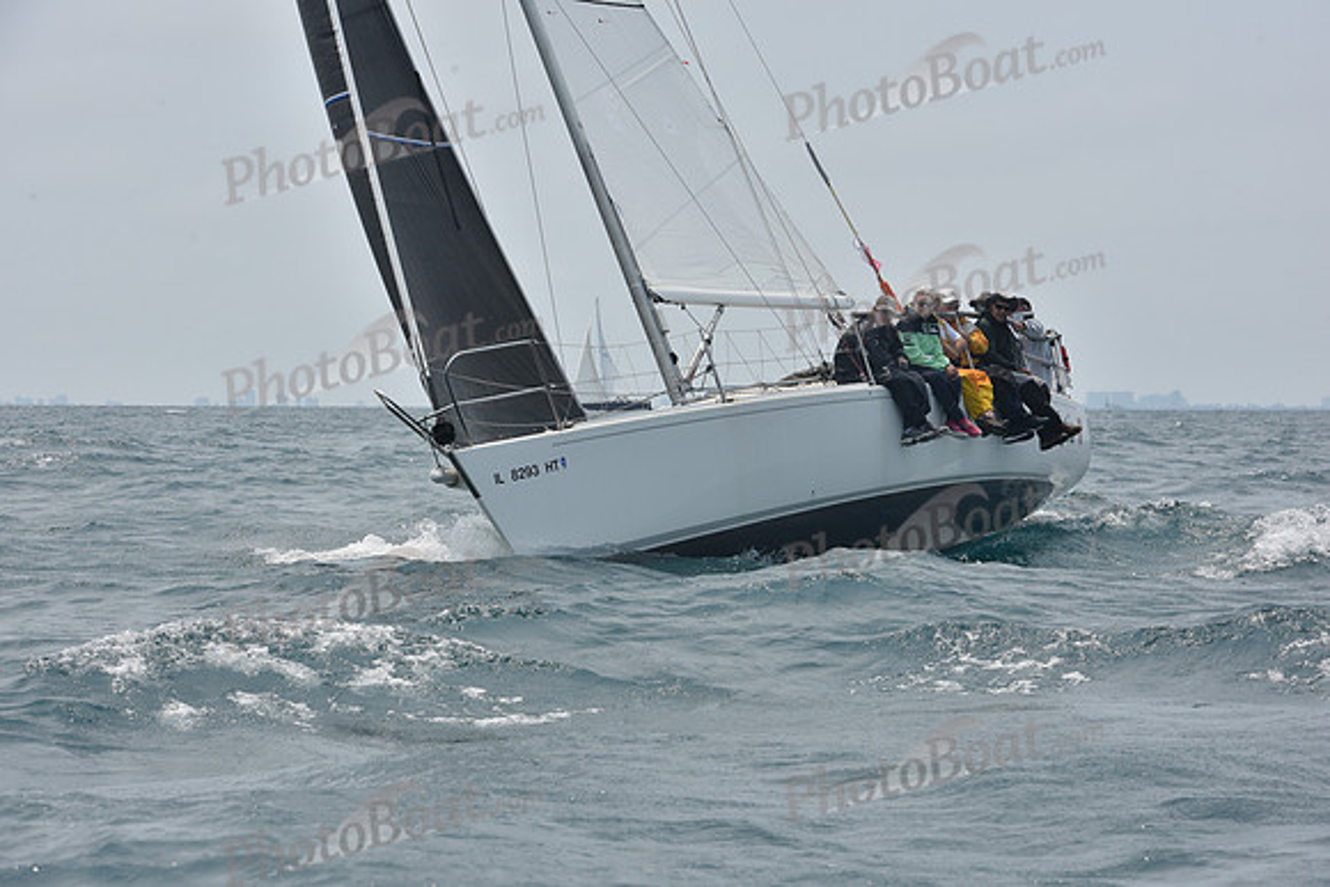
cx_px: 665
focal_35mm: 125
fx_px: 4619
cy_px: 444
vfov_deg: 11.0
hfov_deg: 16.4
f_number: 11
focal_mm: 125
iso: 250
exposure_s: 1/800
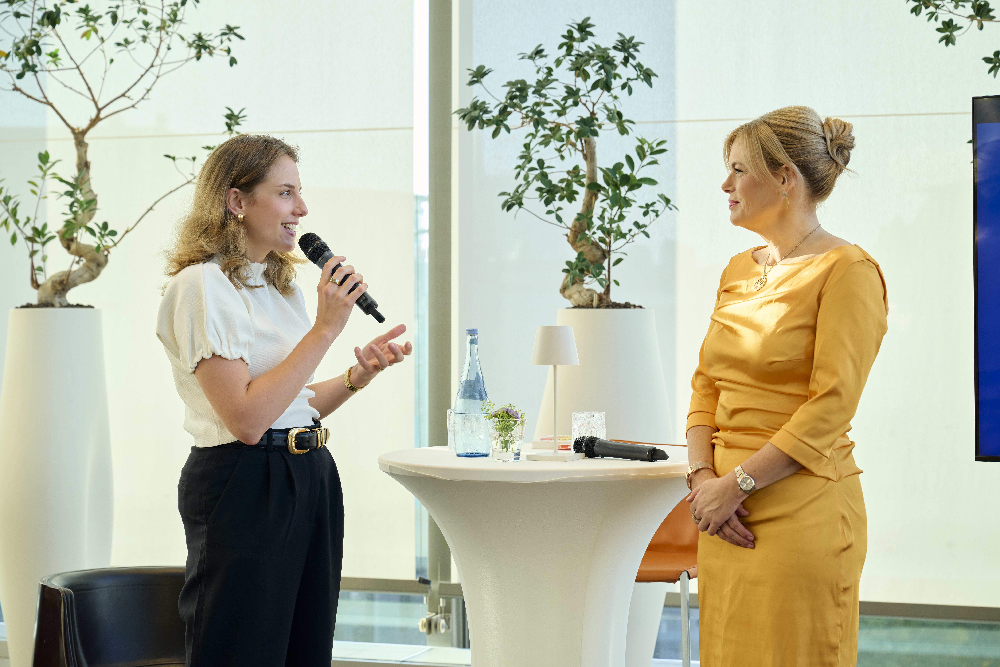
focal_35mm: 70
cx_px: 500
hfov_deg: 28.8
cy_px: 334
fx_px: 1944
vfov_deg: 19.5
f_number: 5.6
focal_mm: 70
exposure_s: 1/320
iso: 800
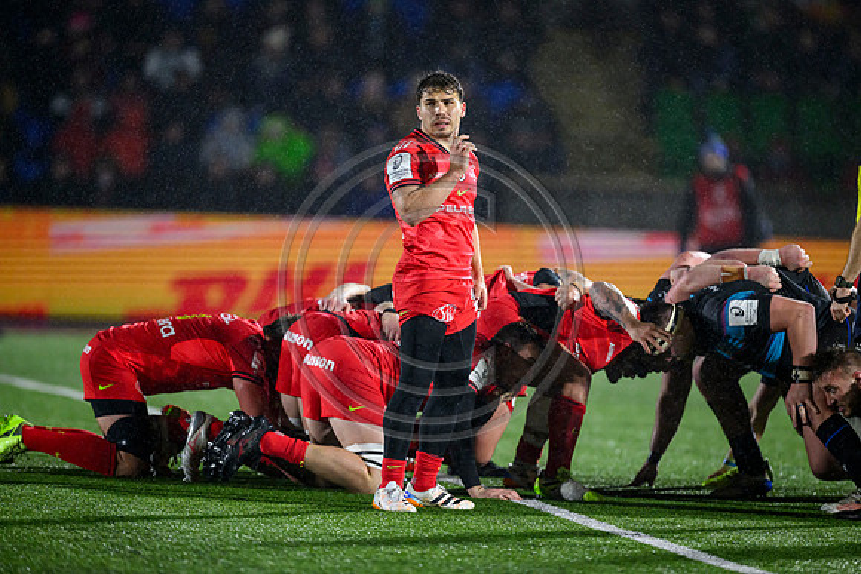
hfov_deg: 5.2
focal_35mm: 400
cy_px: 287
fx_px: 9568
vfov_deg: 3.4
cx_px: 430
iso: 5000
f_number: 3.2
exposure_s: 1/2000
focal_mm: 400
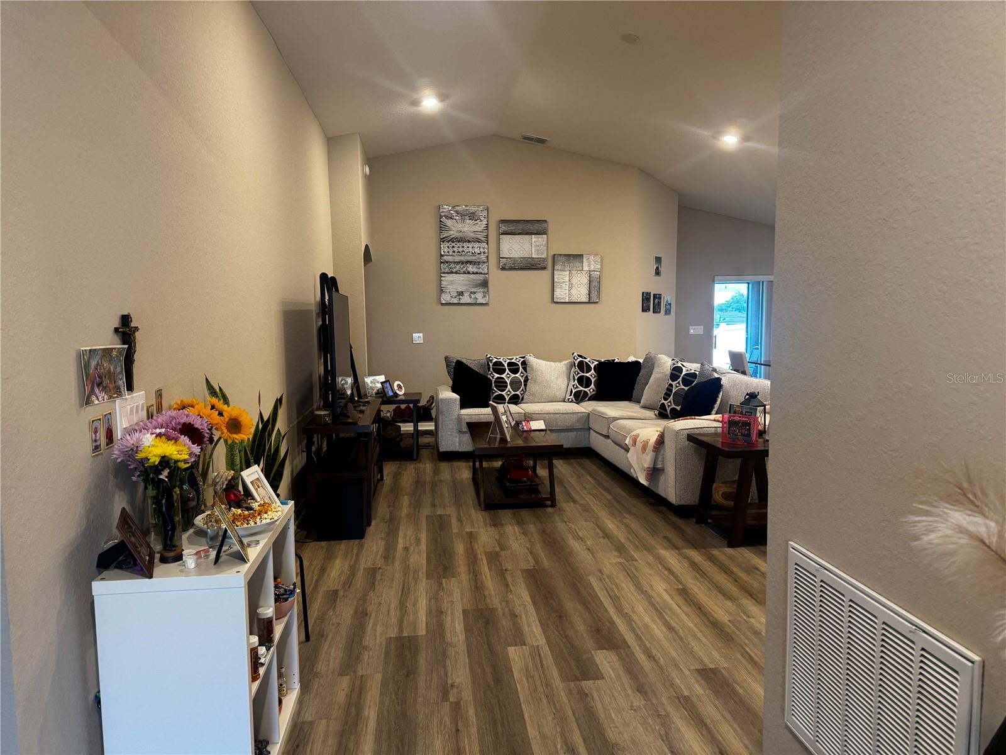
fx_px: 697
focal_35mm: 24
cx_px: 503
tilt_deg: -7.9
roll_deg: +0.2
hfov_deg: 71.6
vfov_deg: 56.8
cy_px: 378
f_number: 1.78
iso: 250
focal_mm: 6.76
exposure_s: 1/60
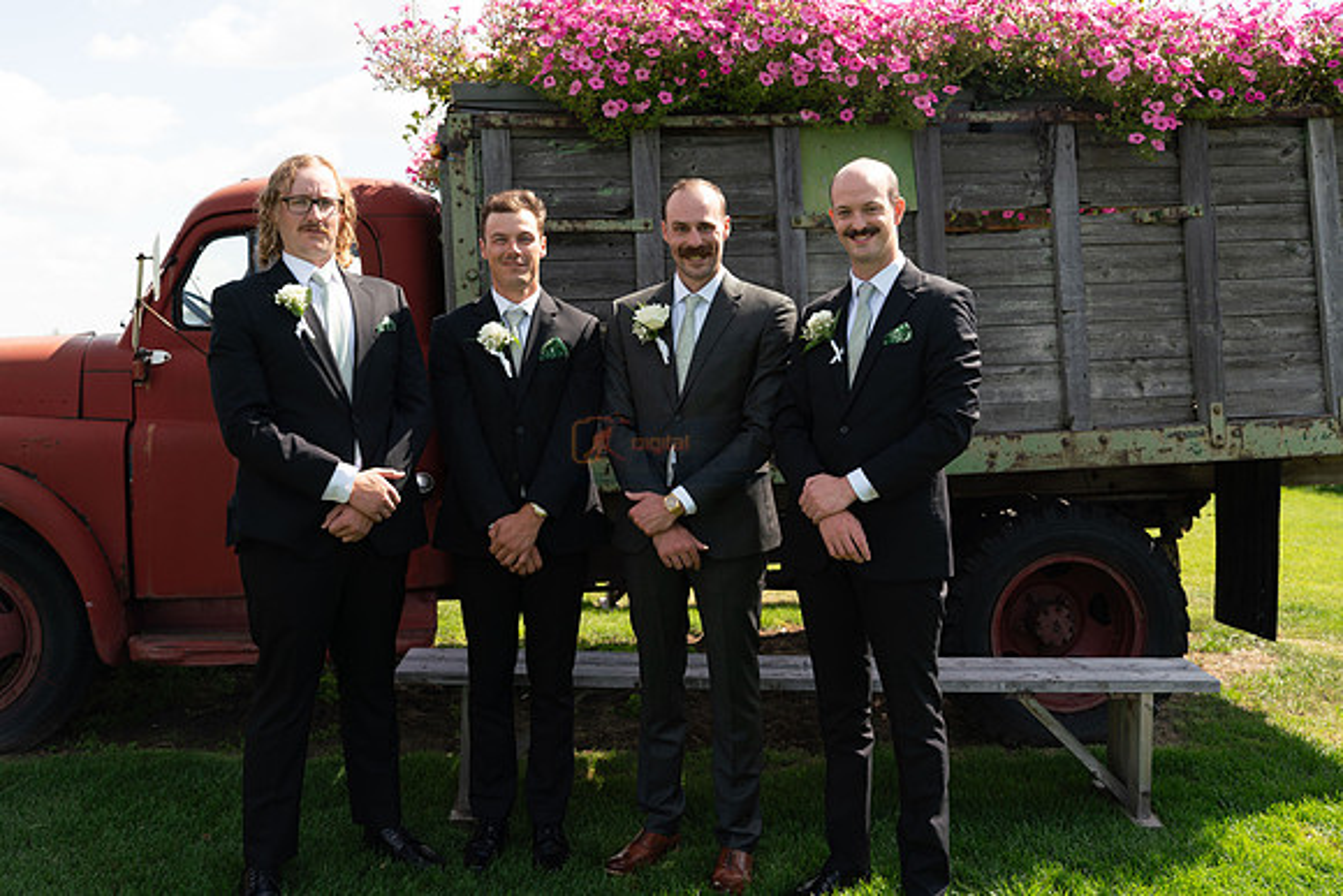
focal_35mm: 35
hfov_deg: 54.4
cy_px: 448
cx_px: 672
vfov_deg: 37.9
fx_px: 1306
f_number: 4.5
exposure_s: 1/1000
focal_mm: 35
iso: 400
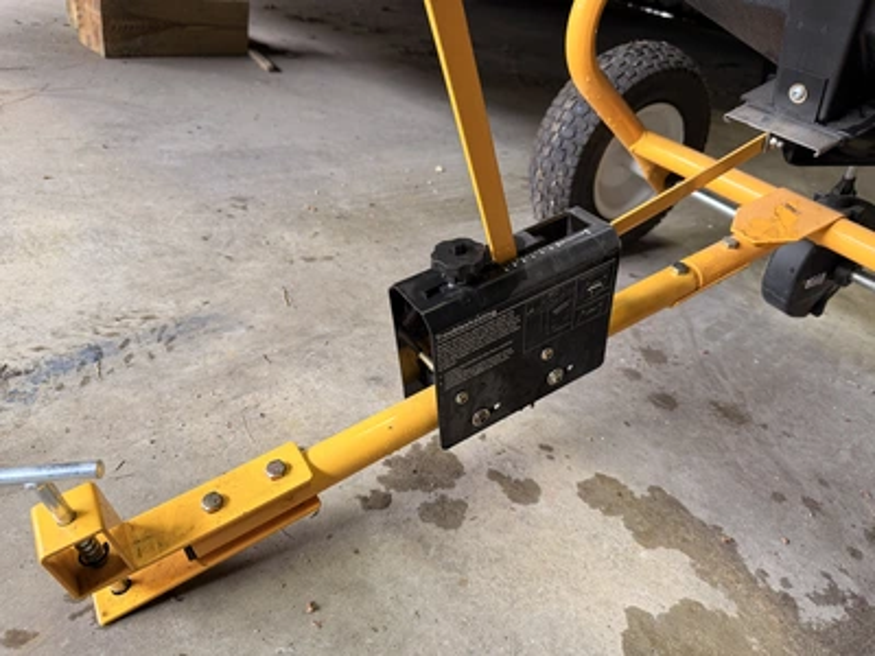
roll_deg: -8.6
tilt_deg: -34.5
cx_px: 438
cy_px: 328
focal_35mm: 24
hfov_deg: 71.6
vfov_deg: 56.8
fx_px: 607
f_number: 1.78
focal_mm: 6.76
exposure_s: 1/60
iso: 125
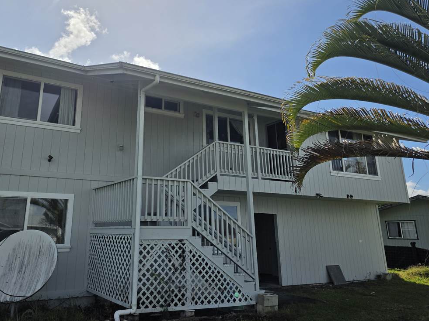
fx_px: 372
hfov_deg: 59.5
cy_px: 118
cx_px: 174
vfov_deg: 46.3
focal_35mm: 30
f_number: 1.7
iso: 32
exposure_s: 1/7944
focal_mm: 6.3
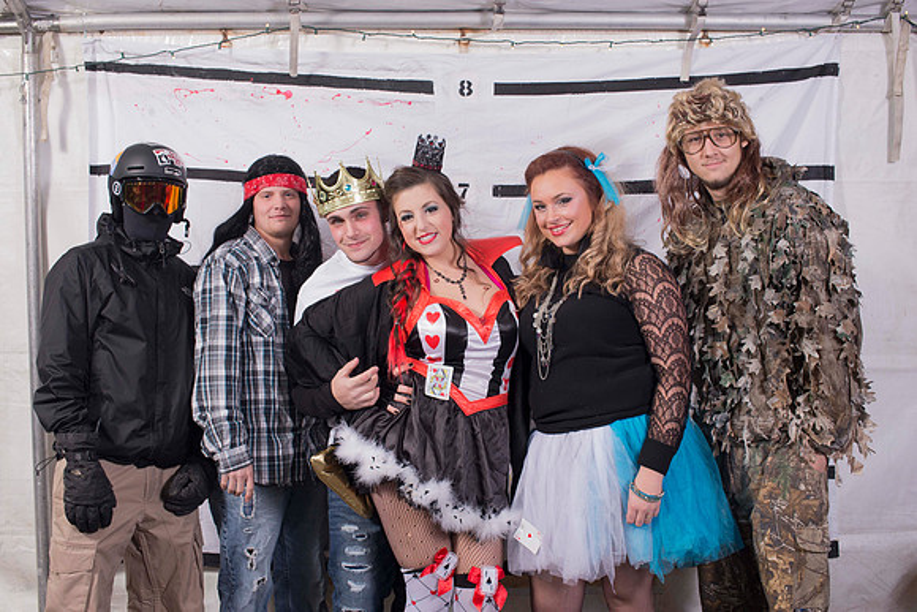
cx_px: 458
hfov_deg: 39.6
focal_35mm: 50
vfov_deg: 27.0
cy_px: 306
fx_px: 1274
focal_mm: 50
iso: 640
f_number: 9
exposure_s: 1/100
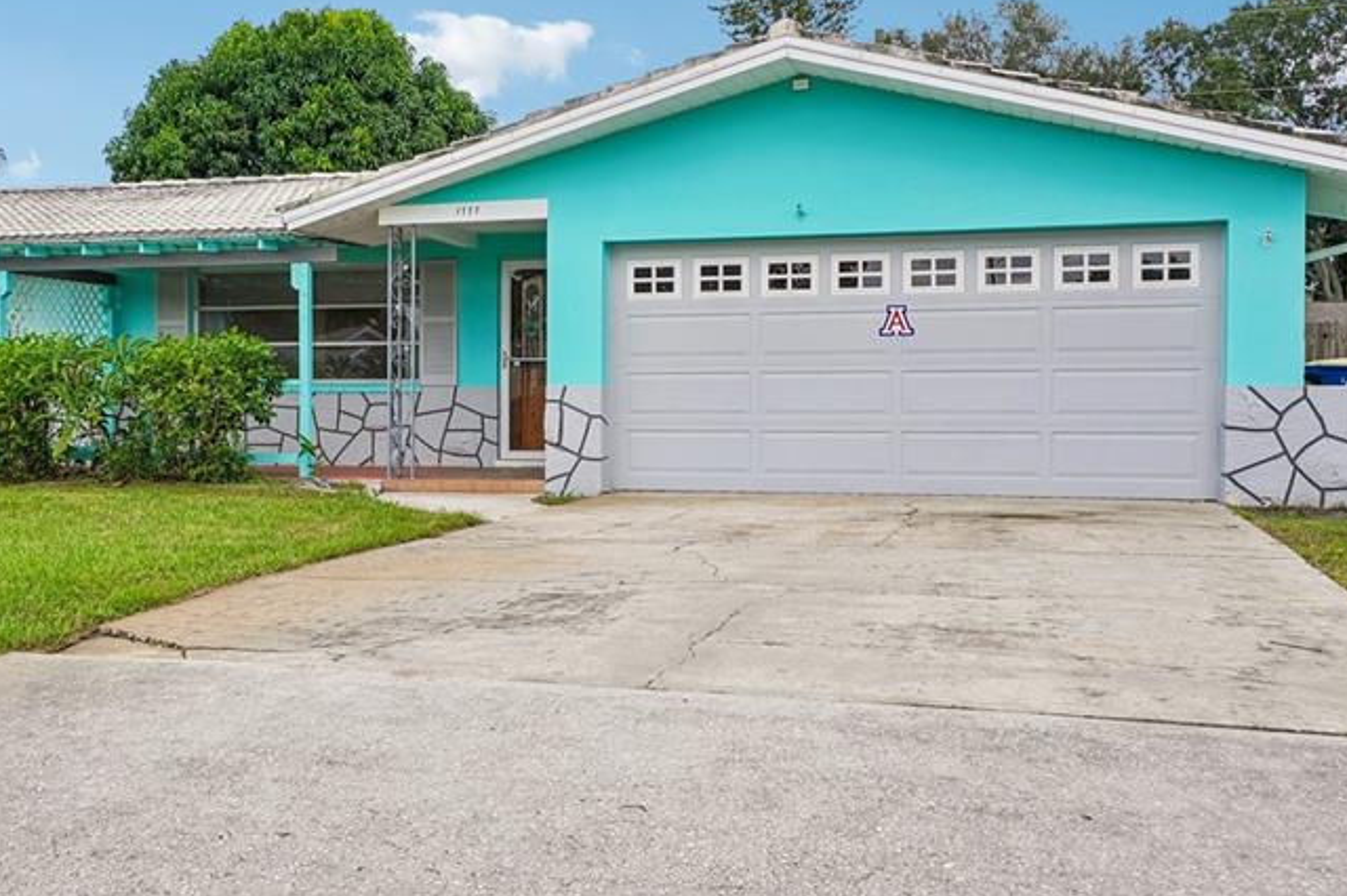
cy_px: 456
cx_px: 530
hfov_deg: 47.3
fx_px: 1526
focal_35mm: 41
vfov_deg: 32.7
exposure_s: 1/200
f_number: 8
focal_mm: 17
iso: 100
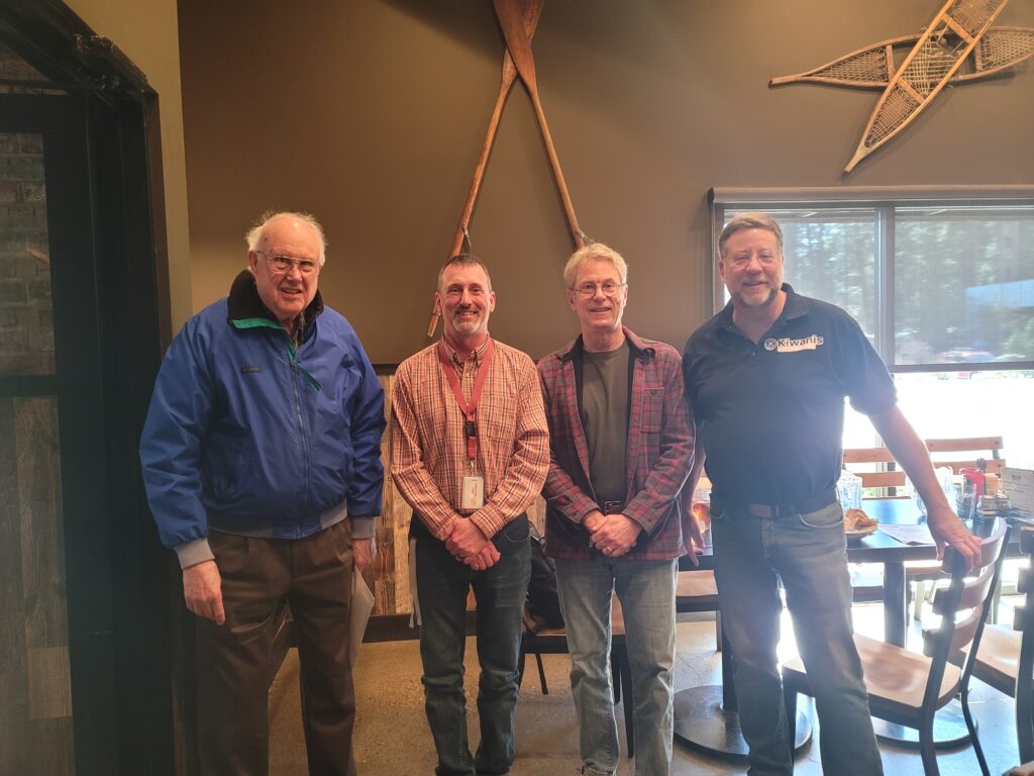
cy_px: 388
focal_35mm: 25
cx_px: 517
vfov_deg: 54.9
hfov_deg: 69.4
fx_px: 747
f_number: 1.8
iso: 500
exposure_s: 1/40
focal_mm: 7
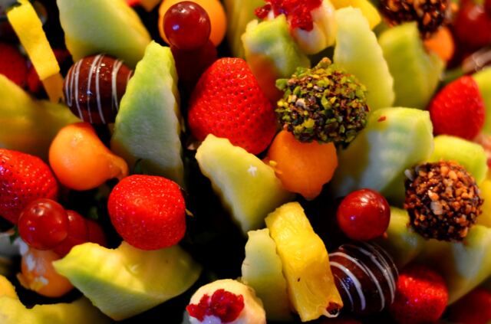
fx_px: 1020
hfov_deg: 27.1
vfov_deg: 18.1
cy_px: 162
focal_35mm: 75
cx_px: 246
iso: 400
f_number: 2.2
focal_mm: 50
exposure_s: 1/20
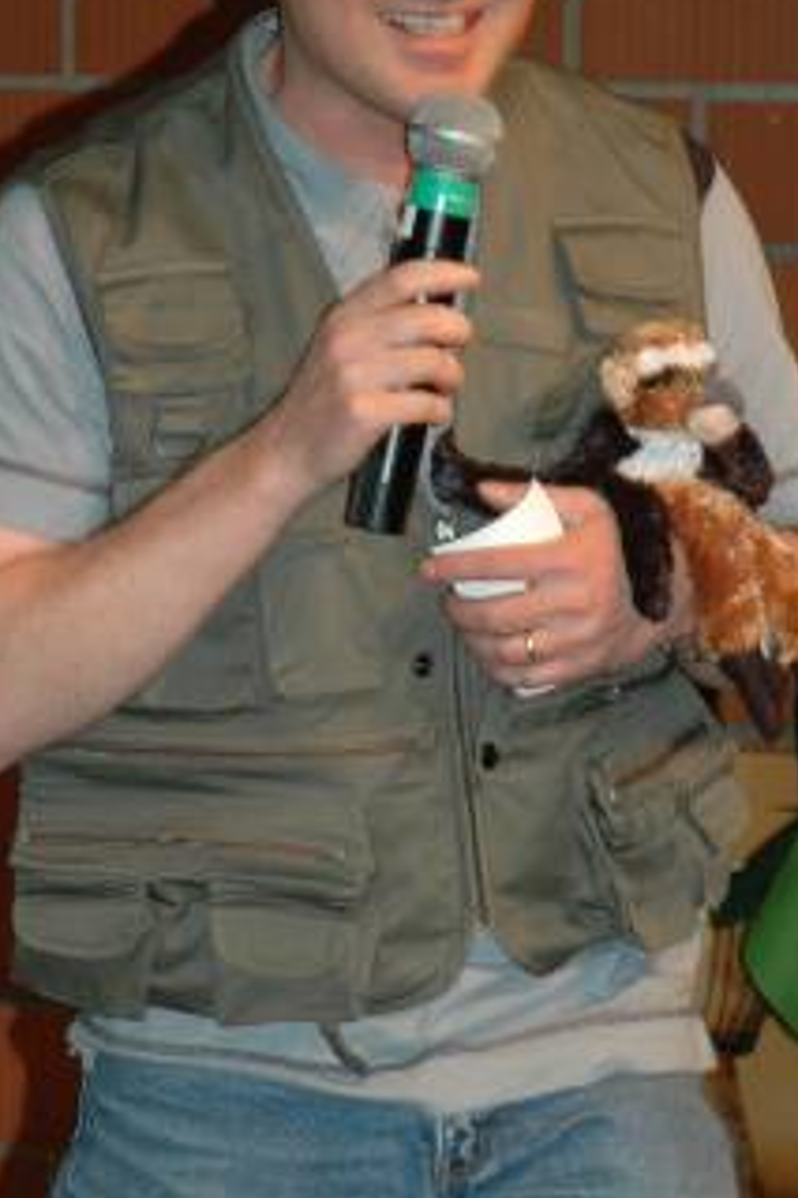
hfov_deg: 6.5
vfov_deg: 9.8
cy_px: 663
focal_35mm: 210
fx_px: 6990
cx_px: 421
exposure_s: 1/60
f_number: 4.5
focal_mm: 70
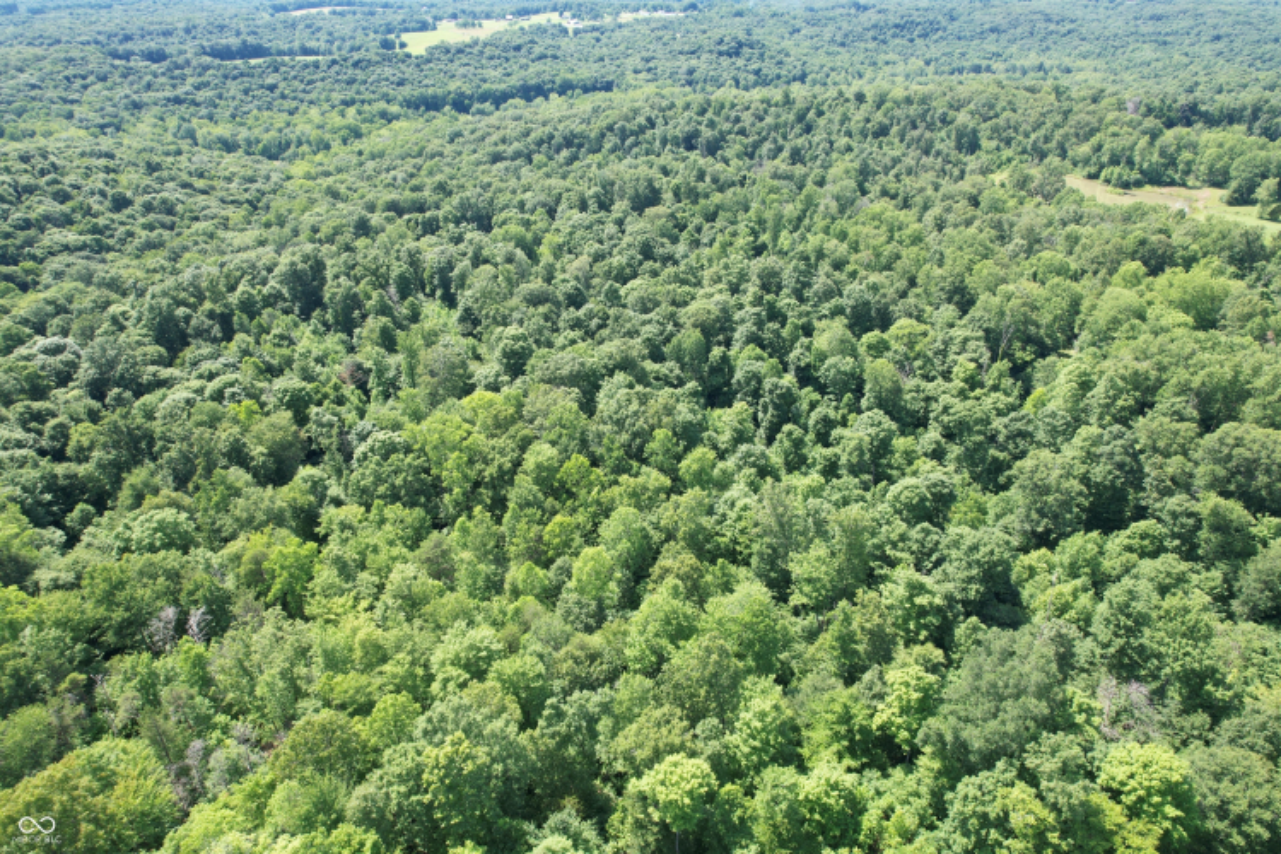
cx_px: 640
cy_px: 427
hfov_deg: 78.6
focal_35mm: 22
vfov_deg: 57.2
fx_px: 783
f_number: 2.8
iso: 110
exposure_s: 1/400
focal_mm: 8.38
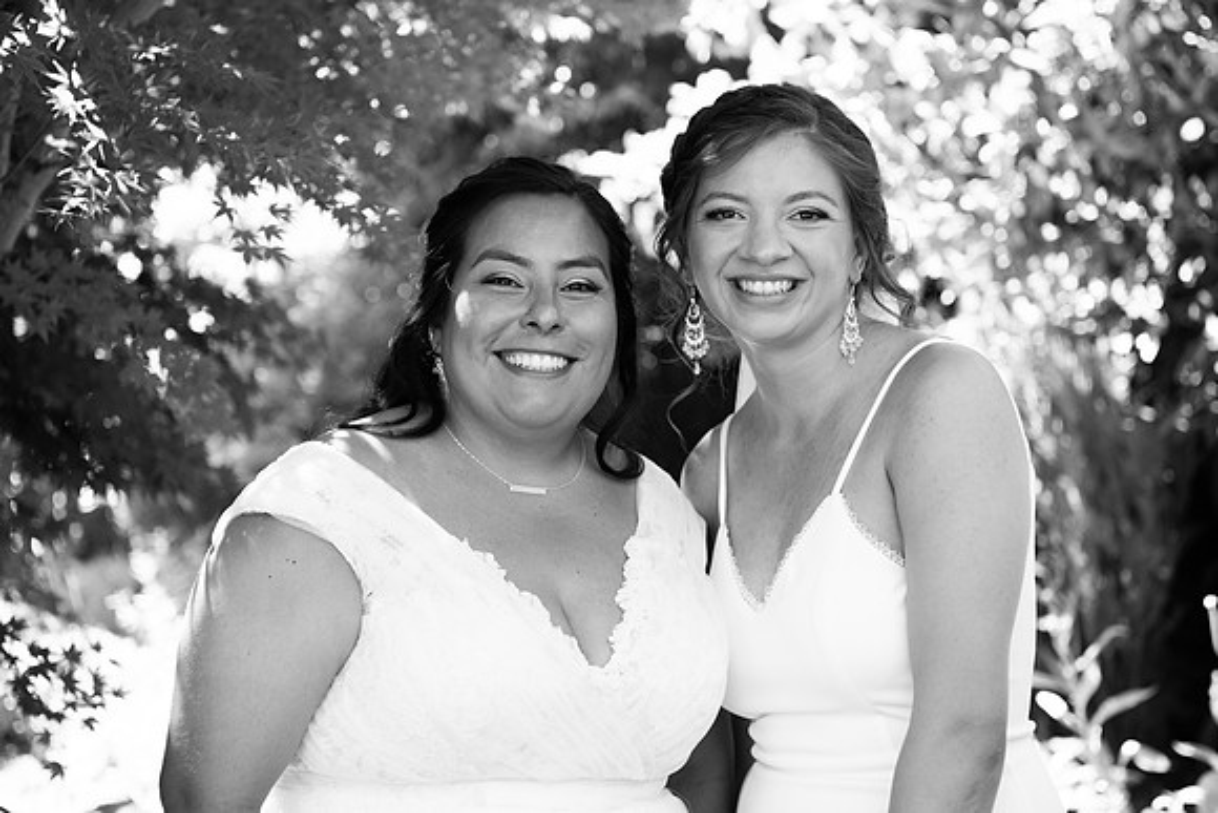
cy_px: 406
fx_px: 2233
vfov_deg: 20.6
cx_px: 609
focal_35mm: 66
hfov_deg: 30.5
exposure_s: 1/200
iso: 640
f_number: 4
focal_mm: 66
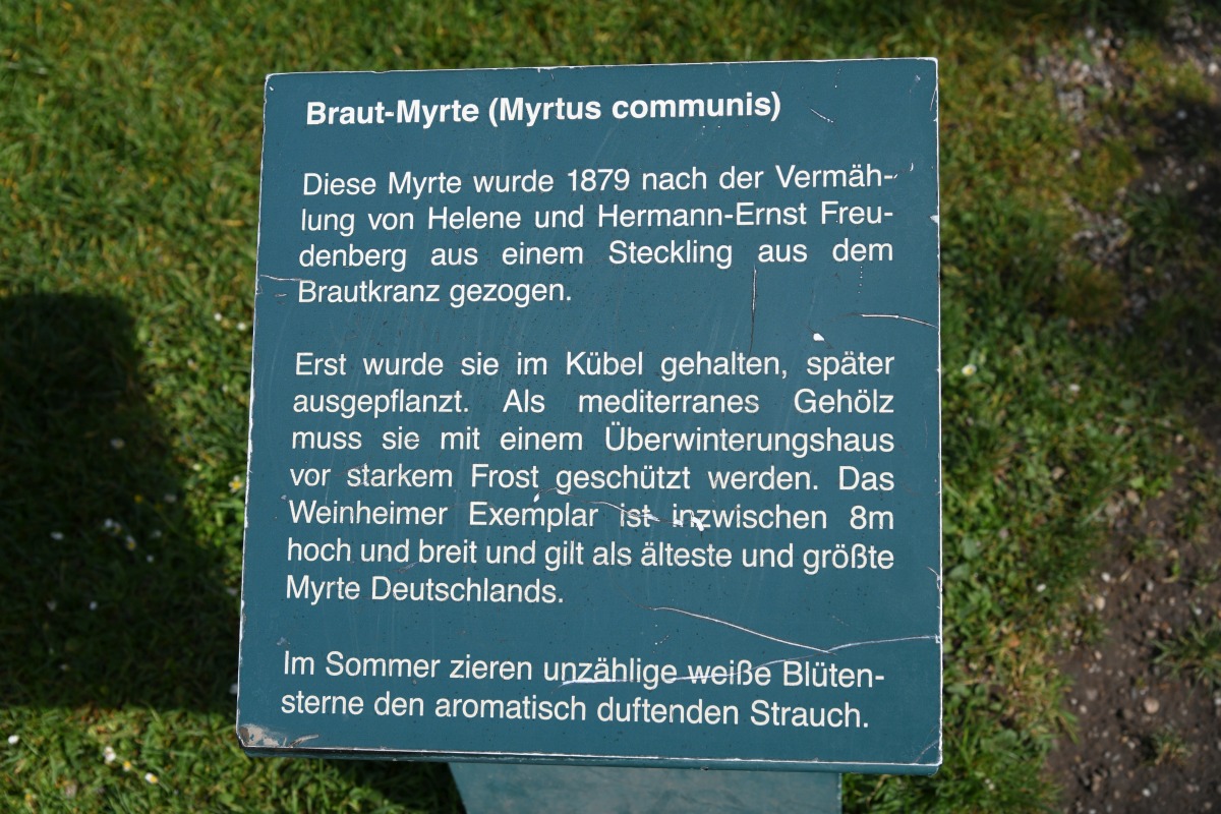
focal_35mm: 52
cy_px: 407
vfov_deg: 26.0
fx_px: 1764
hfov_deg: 38.2
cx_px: 610
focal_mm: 52
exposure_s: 1/1600
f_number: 6.3
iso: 400
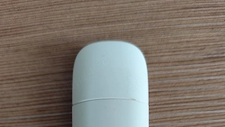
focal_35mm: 40
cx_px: 112
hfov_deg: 50.5
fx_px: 239
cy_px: 163
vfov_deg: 25.7
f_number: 1.65
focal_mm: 6.14
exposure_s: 1/50
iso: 1000
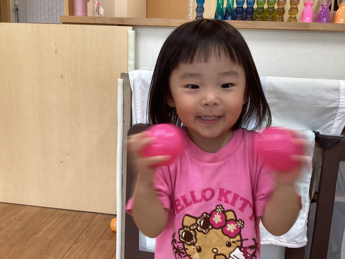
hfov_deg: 58.4
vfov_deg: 45.4
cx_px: 172
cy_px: 130
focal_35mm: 31
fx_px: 309
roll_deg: -2.0
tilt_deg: -13.0
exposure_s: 1/50
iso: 64
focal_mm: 3.3
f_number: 2.4
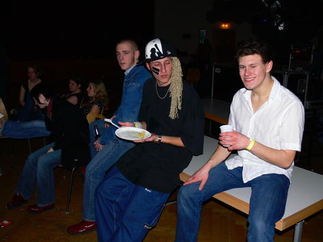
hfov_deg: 52.6
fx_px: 327
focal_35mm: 35
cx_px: 162
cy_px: 121
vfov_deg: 40.7
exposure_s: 1/30
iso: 100
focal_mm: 7.4
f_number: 2.8
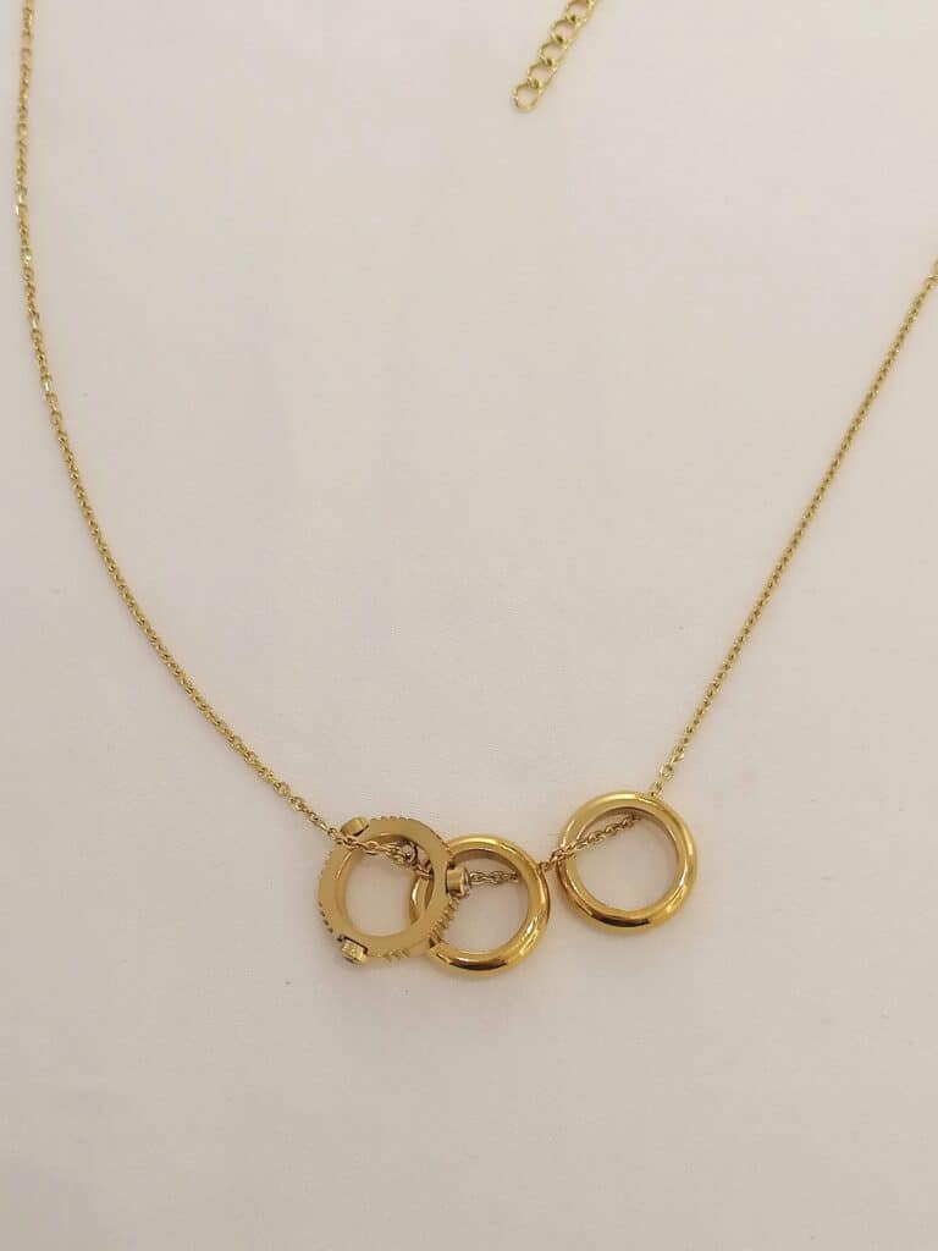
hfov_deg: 26.6
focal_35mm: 55
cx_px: 469
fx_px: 1987
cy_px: 626
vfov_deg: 34.9
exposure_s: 1/50
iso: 80
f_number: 1.8
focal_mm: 4.75
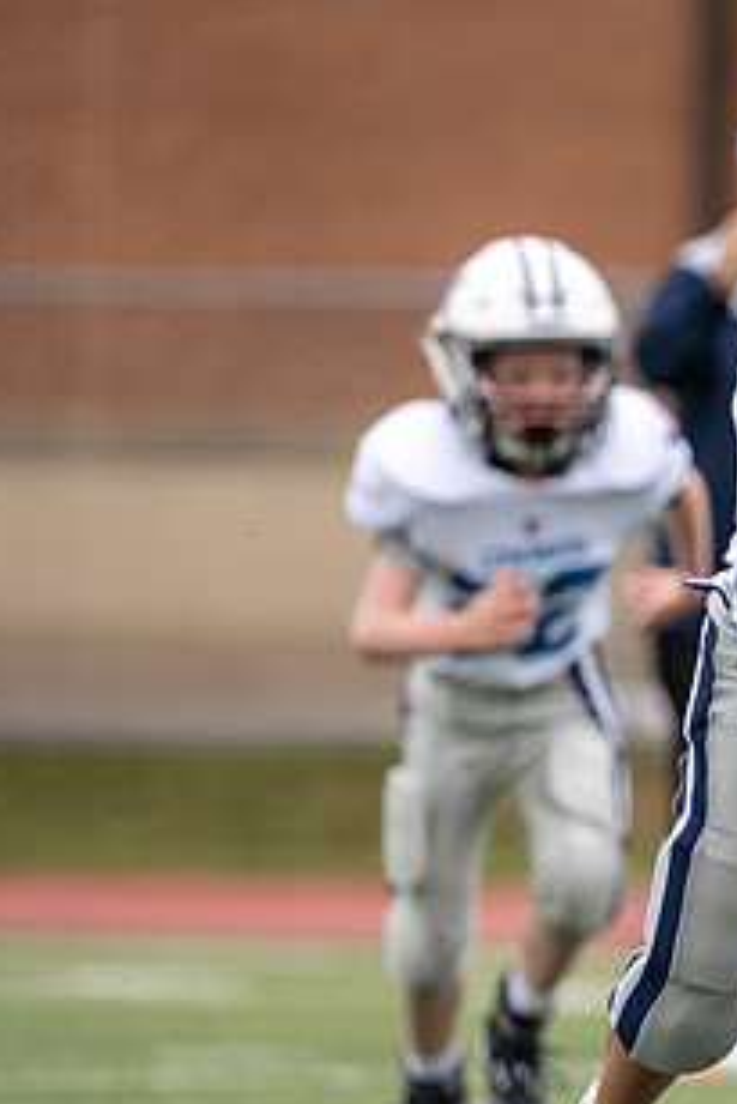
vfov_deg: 3.5
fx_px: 18188
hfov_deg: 2.3
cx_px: 1107
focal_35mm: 593
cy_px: 760
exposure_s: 1/1250
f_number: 2.8
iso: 200
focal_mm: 176
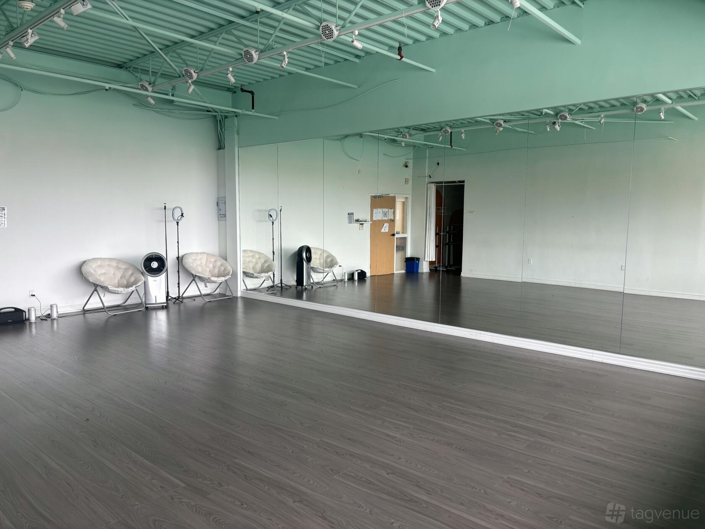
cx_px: 352
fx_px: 530
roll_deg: -0.4
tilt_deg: -5.8
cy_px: 264
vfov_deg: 53.1
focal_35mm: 26
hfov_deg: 67.3
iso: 64
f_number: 1.6
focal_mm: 5.96
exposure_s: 1/121
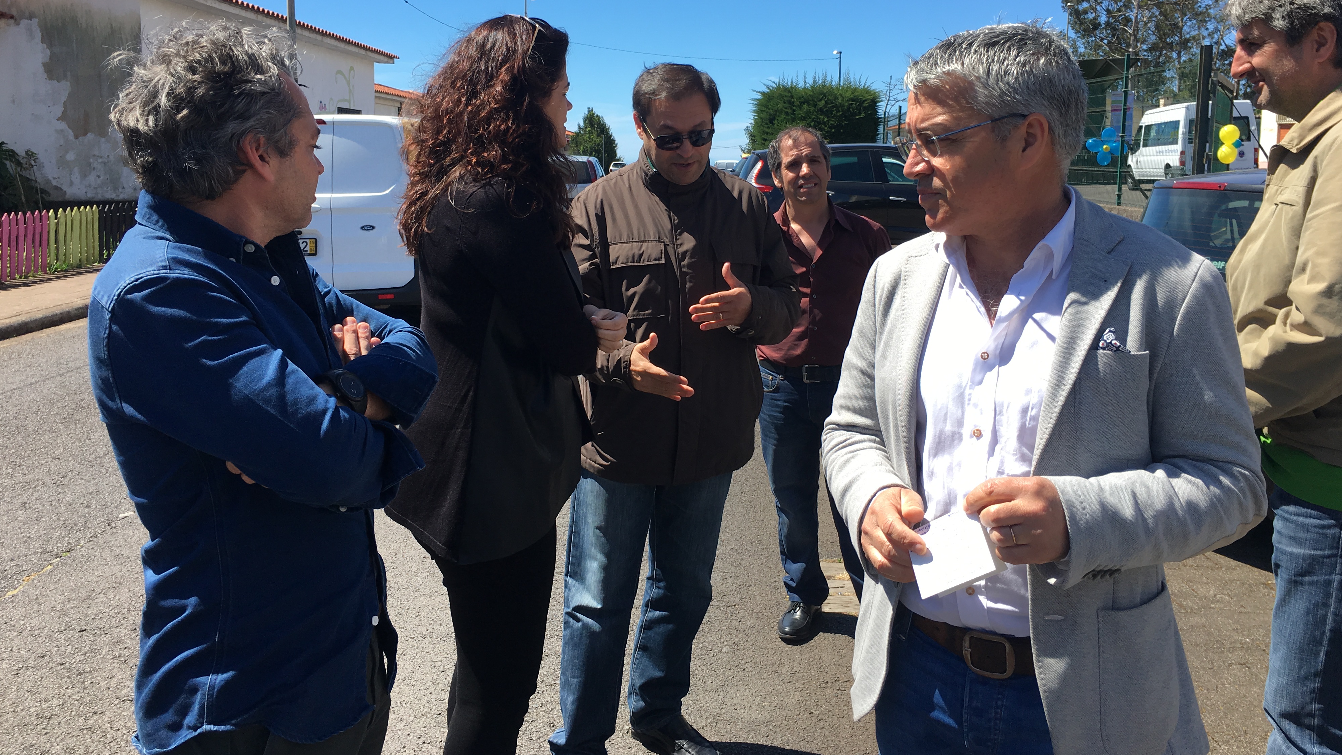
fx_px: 1139
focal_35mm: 32
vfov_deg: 36.4
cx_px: 678
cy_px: 270
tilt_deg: -6.0
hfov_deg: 61.0
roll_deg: -1.7
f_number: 2.2
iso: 25
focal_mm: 4.15
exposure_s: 1/894
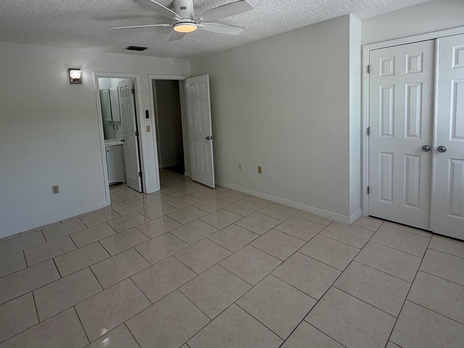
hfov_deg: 84.6
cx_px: 221
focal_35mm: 19
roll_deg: +3.0
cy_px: 129
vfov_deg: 67.6
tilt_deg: -4.9
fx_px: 255
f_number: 2.2
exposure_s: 1/120
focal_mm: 2.22
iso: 100
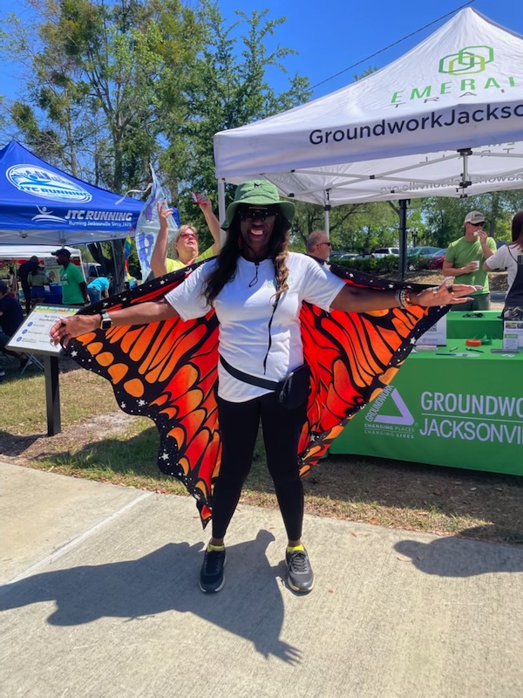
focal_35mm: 26
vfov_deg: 67.3
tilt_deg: -8.6
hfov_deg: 53.1
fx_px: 524
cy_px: 349
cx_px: 262
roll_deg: +1.5
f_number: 1.6
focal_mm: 4.2
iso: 32
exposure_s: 1/2747
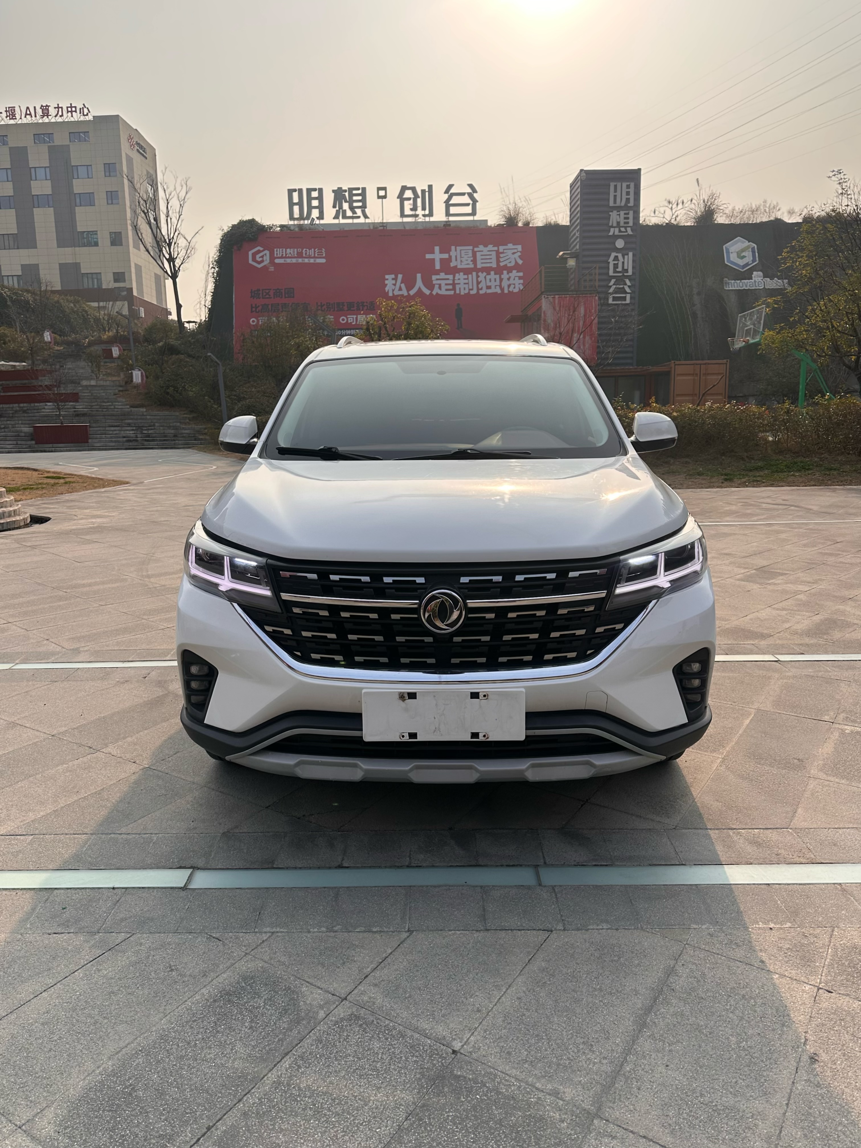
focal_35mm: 24
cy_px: 574
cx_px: 430
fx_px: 796
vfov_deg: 71.6
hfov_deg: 56.8
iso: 80
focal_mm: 6.86
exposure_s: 1/4348
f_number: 1.78
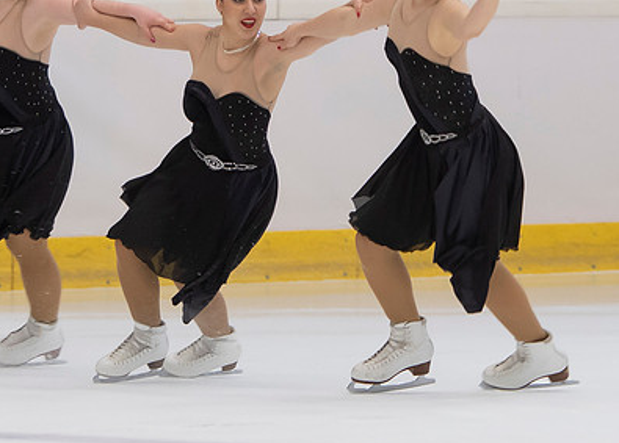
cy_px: 92
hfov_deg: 3.4
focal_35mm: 597
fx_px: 10506
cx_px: 256
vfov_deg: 2.4
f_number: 3.5
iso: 800
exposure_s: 1/250
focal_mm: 122
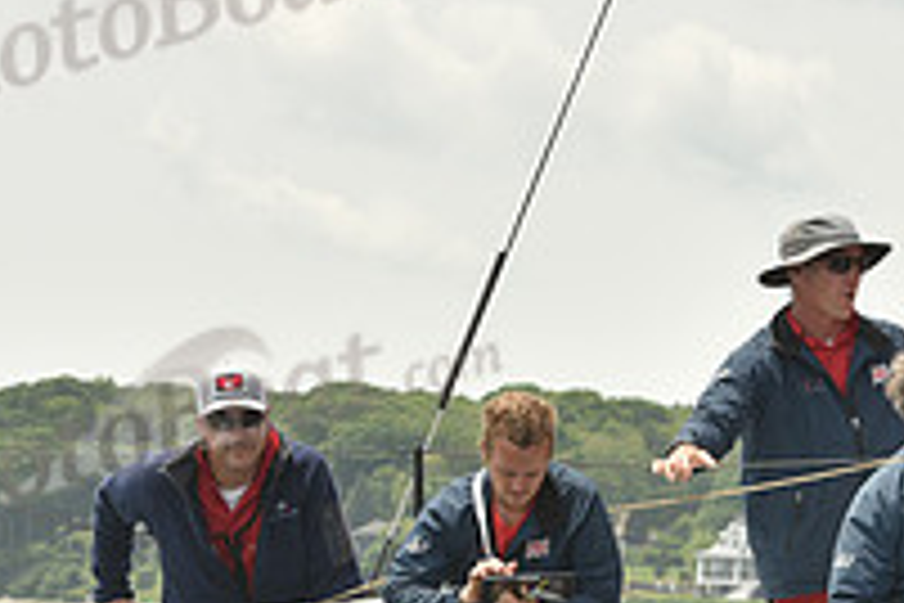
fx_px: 6880
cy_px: 592
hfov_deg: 7.5
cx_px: 738
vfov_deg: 5.0
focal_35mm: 274
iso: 400
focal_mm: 95
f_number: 8
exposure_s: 1/1000
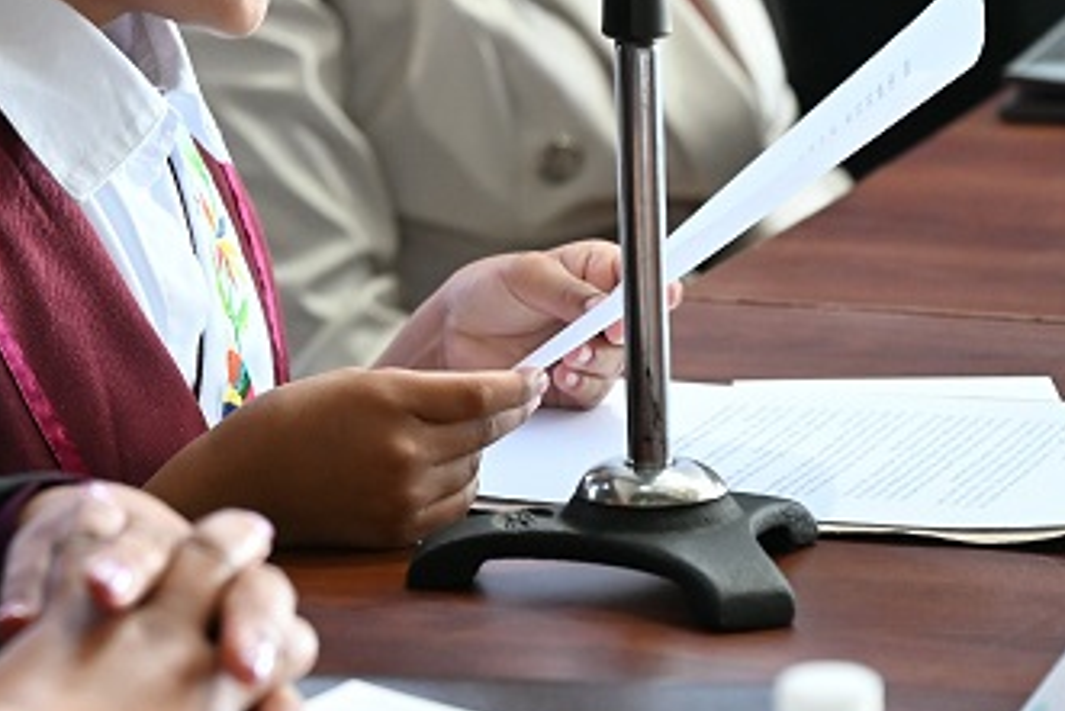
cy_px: -37
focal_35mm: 290
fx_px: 8582
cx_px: 145
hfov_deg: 7.1
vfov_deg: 4.7
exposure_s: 1/60
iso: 2200
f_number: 4
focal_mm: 120
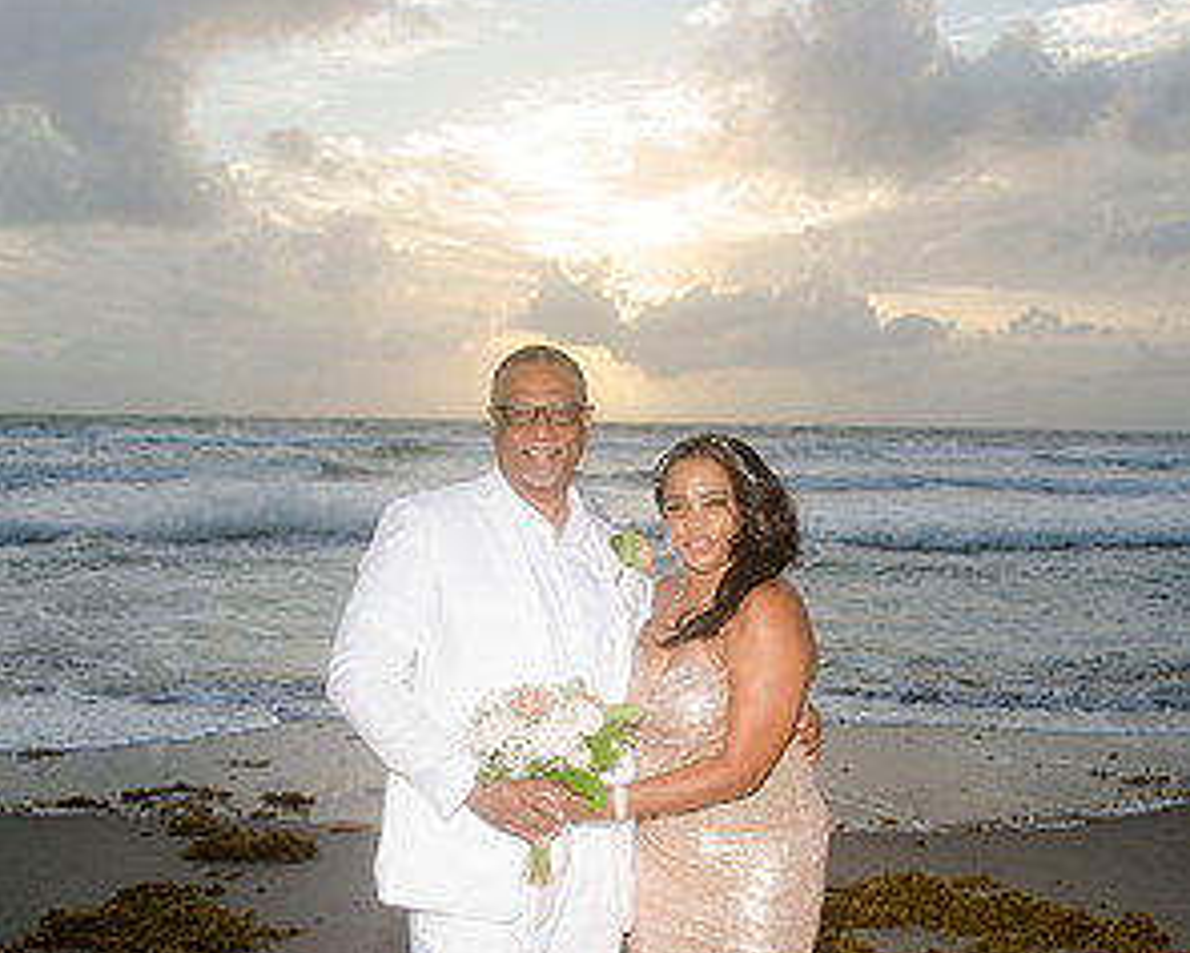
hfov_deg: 39.5
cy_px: 659
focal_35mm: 47
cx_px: 595
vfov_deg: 31.8
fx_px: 1656
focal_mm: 22
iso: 100
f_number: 5.6
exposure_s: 1/125
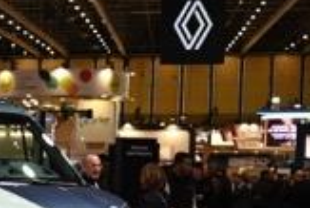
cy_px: 255
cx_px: -249
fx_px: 1284
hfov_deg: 12.5
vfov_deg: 9.1
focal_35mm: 149
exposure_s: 1/160
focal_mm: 38
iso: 400
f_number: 4.8
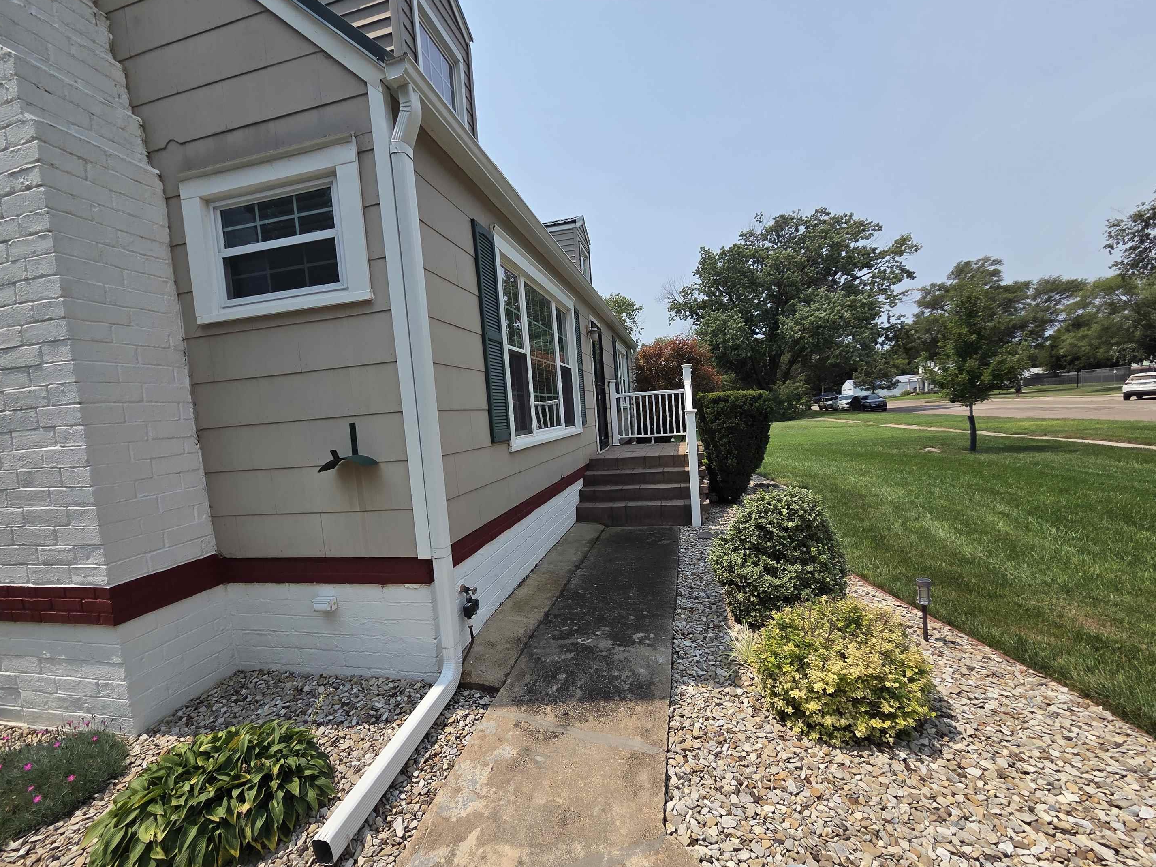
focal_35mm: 14
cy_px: 462
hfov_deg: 102.0
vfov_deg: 85.5
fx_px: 467
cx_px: 553
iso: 50
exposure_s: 1/2693
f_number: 2.2
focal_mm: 2.2
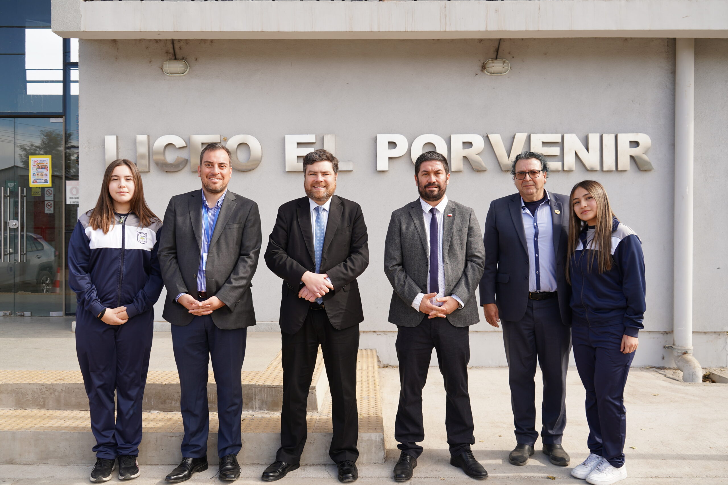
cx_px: 364
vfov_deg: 42.3
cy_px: 242
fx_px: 627
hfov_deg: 60.3
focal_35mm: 31
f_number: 6.3
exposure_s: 1/100
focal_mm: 31
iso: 100
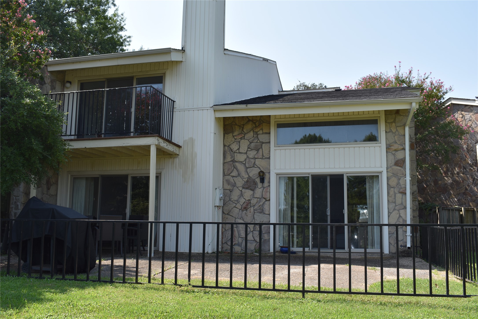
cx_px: 239
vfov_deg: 38.4
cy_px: 160
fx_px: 458
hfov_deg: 55.1
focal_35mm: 34
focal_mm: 23
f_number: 8
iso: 100
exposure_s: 1/200
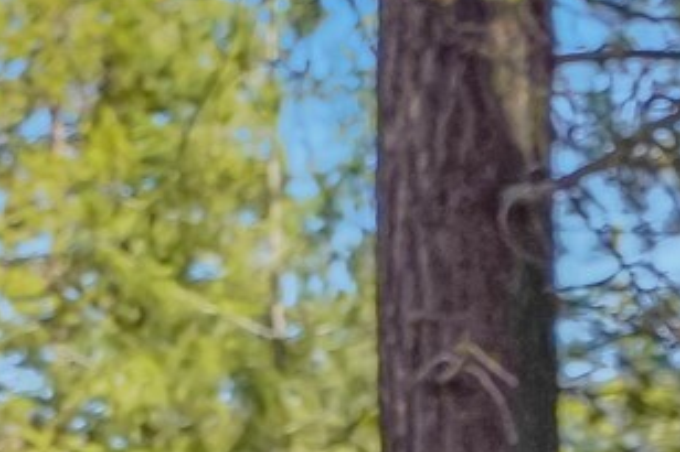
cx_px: -83
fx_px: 3228
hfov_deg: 11.8
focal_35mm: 171
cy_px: 1179
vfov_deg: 7.4
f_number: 4.5
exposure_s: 1/2000
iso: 500
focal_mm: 31
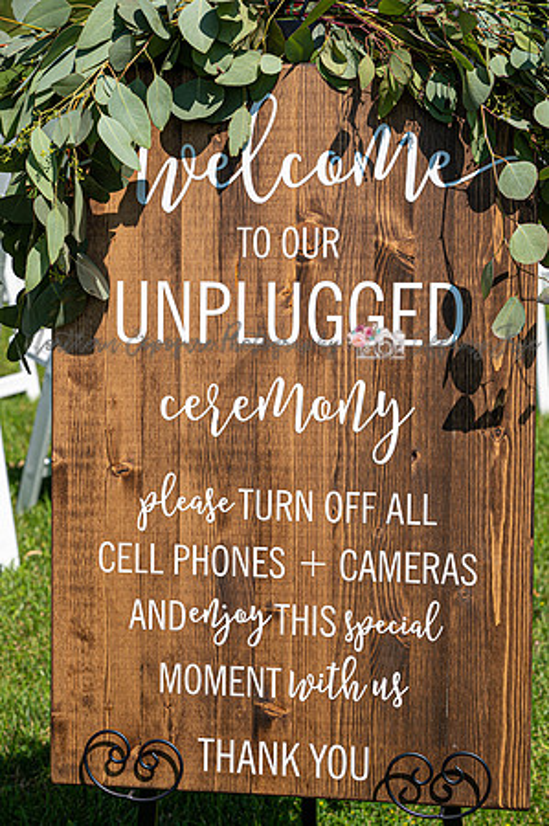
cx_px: 274
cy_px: 413
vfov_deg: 28.9
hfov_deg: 19.4
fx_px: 1605
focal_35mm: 70
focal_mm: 70
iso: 100
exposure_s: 1/500
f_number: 8
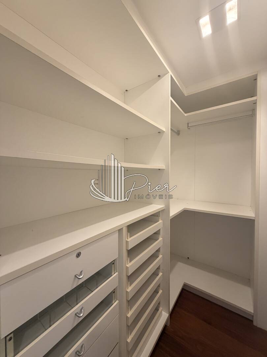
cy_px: 178
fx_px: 144
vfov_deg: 102.1
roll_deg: +0.7
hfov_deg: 85.7
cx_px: 134
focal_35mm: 14
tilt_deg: -0.3
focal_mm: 2.22
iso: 250
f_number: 2.2
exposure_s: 1/120
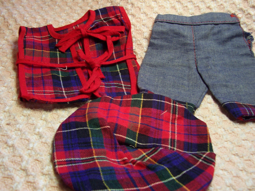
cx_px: 128
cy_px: 96
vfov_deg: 38.7
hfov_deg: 50.1
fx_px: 273
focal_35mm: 37
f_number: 2.8
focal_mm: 5.6
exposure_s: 1/60
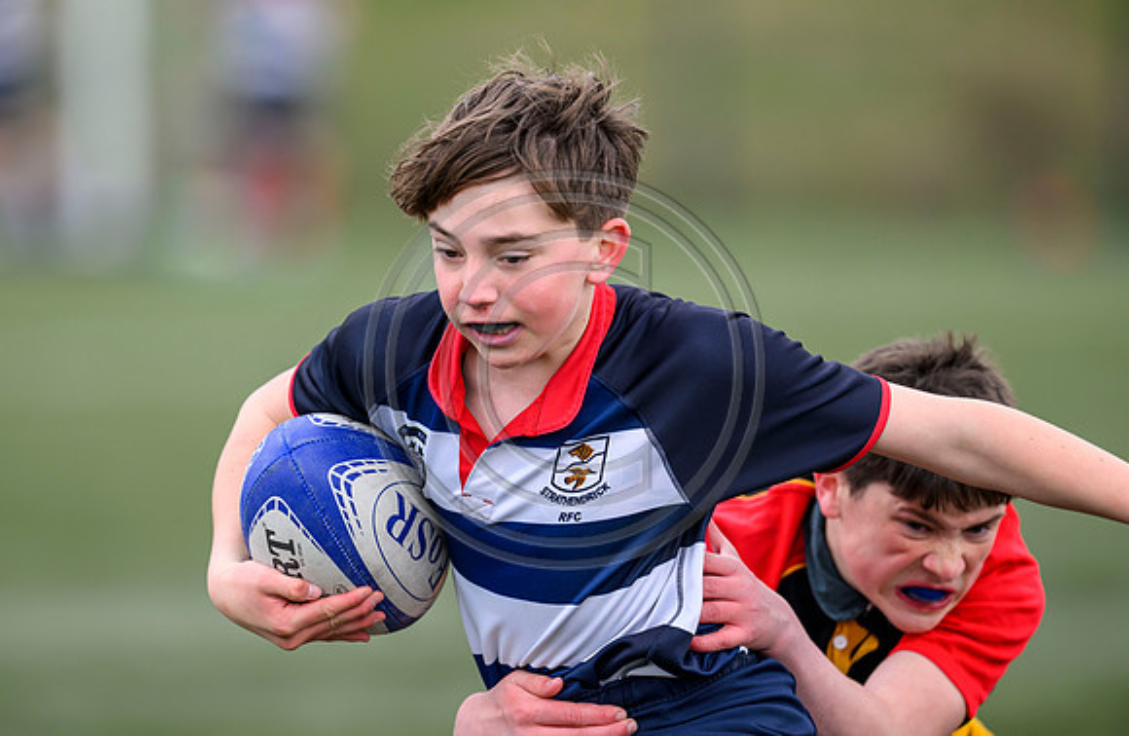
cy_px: 348
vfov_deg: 3.3
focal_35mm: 415
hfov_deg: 5.0
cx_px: 548
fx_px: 12920
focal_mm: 400
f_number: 3.5
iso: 640
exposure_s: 1/2000
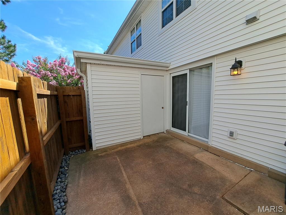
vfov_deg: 89.9
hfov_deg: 106.2
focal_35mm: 13
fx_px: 107
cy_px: 108
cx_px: 143
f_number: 2.2
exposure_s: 1/1009
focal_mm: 1.74
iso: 50
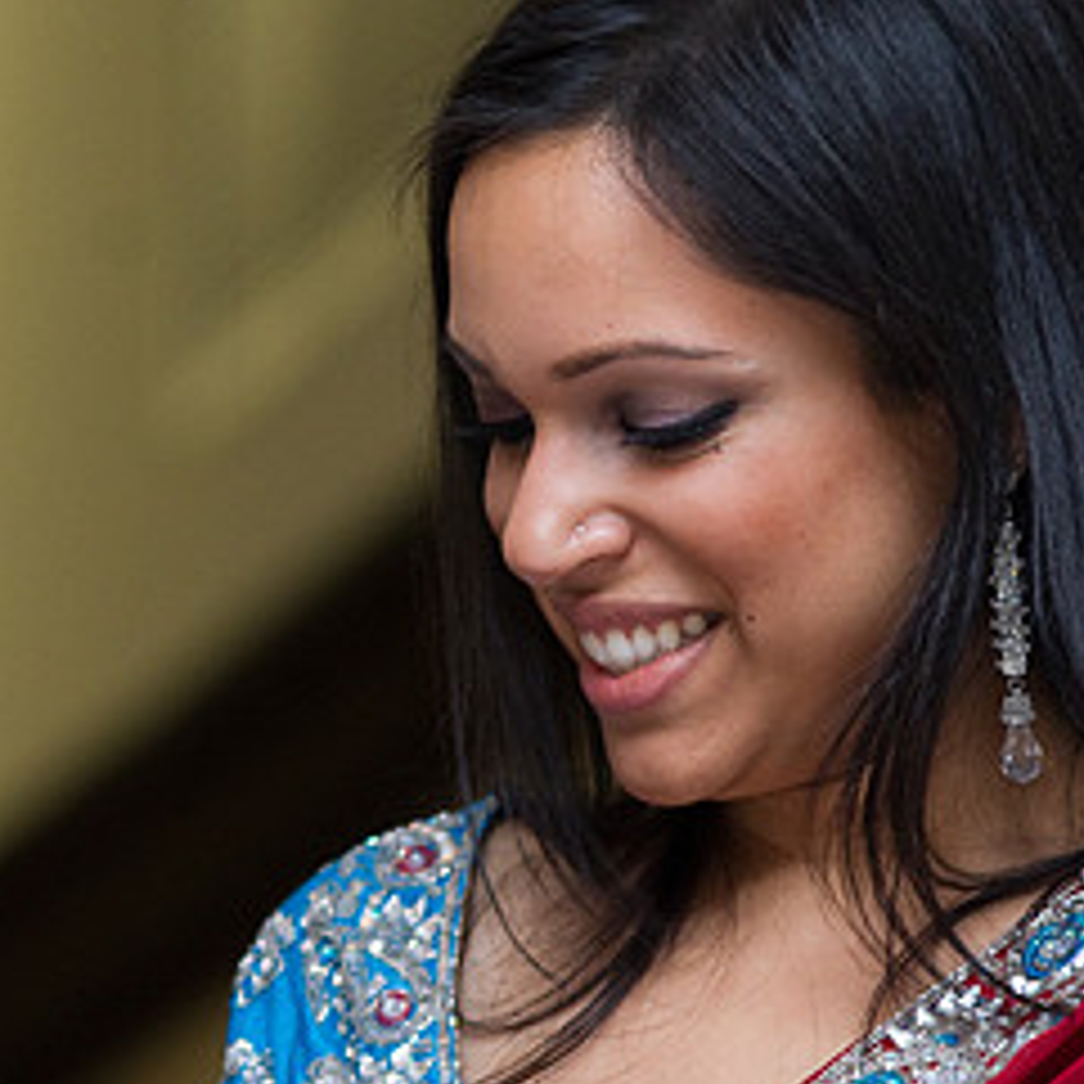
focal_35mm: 460
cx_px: 94
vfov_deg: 3.8
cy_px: 506
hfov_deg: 3.8
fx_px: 16297
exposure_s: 1/180
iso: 800
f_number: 4
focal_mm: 150
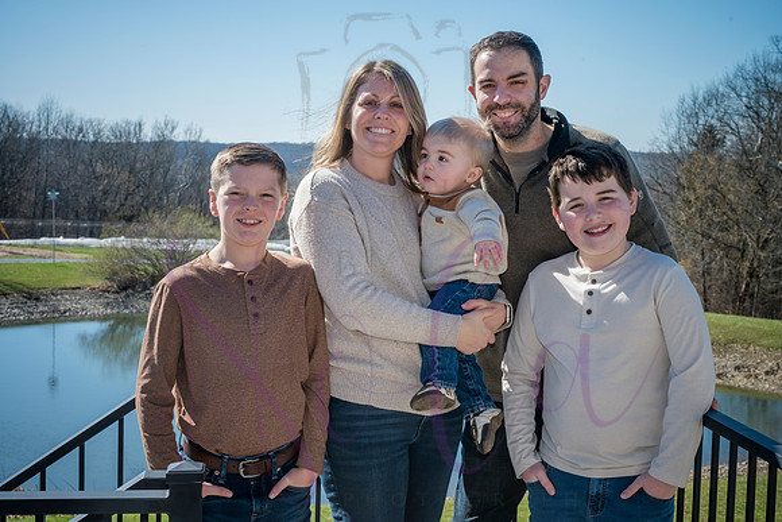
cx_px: 391
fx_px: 1238
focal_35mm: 57
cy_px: 261
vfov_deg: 23.8
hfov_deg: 35.0
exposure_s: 1/320
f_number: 13
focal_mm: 57
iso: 400
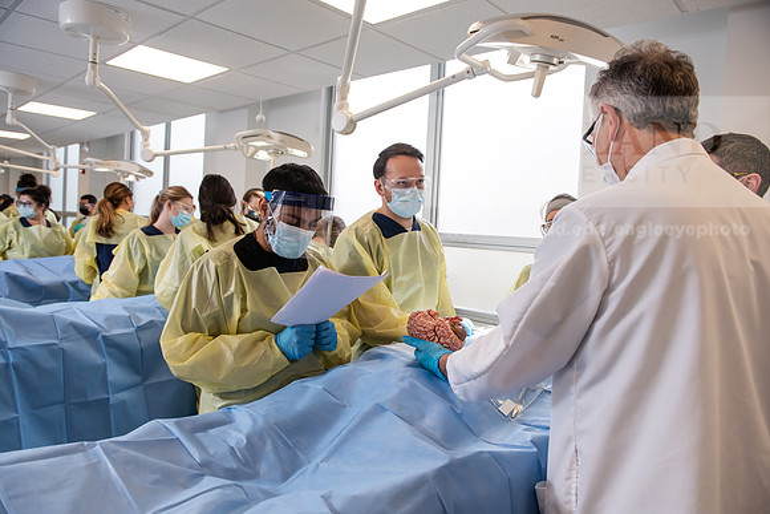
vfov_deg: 53.2
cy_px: 257
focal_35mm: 24
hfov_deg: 73.7
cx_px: 385
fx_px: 513
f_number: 4.5
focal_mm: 24
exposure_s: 1/200
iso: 500
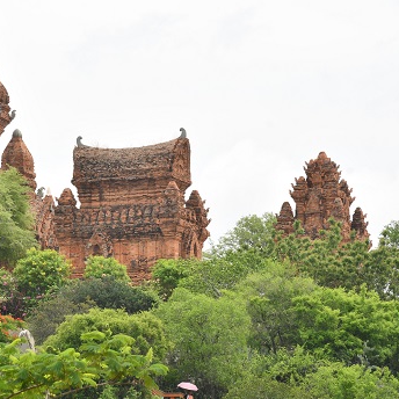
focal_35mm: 267
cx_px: 82
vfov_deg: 6.6
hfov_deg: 6.6
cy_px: 183
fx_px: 3482
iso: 250
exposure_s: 1/250
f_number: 10
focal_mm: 120
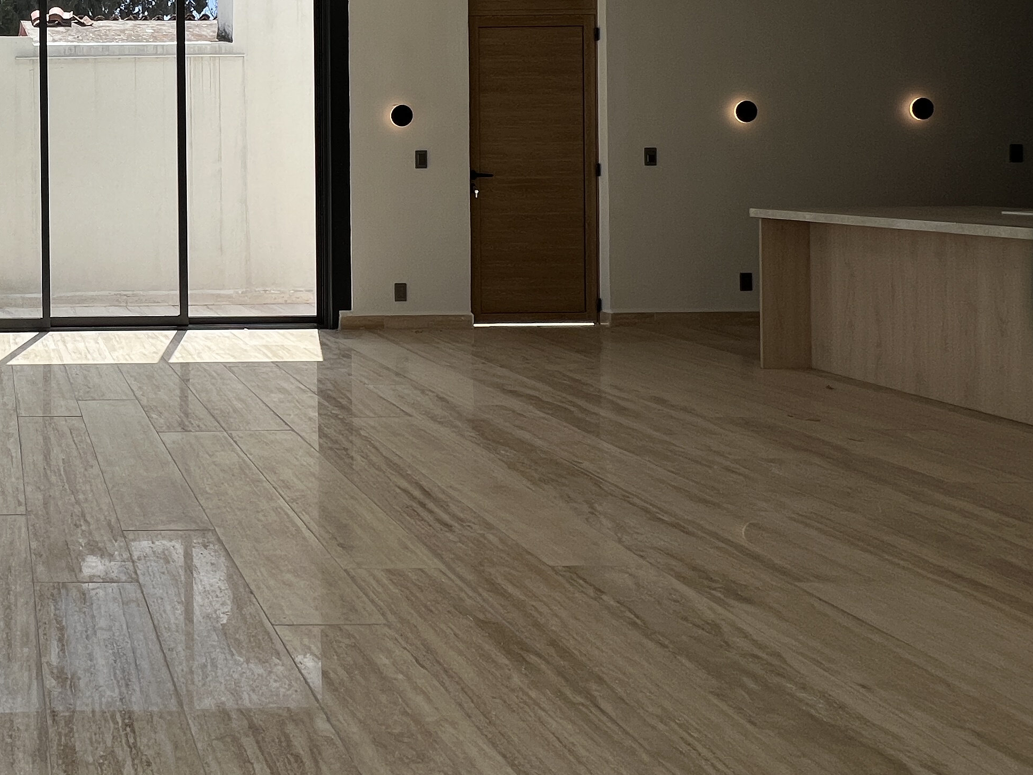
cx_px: -19
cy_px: 164
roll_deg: +0.5
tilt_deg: -0.3
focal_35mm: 27
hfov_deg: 51.2
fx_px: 806
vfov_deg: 48.7
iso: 32
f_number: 1.8
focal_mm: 1.57
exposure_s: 1/1468
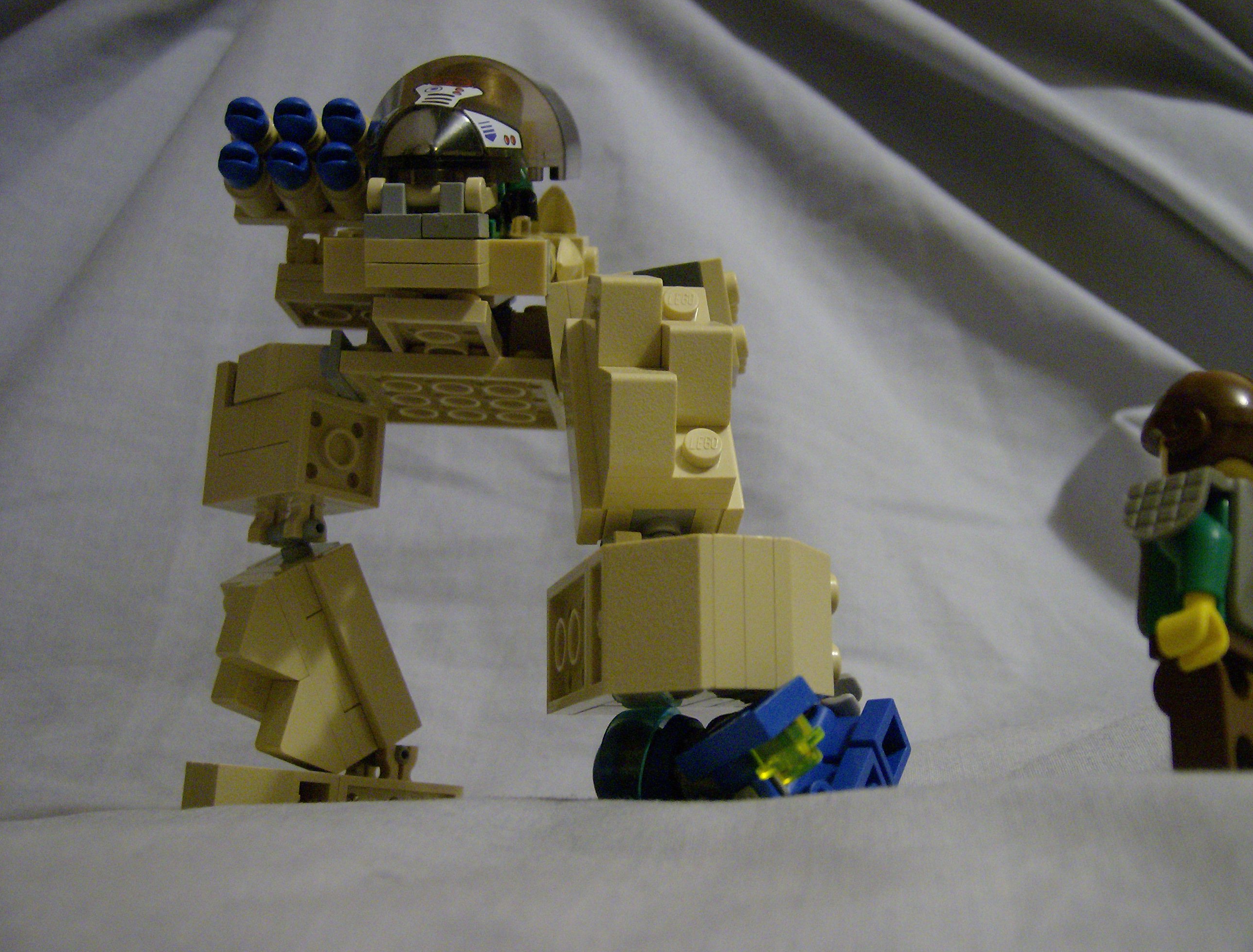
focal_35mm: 39
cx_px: 675
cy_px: 493
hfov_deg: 47.6
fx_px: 1418
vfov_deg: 37.1
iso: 200
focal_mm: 6
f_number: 2.8
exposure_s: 1/14.3
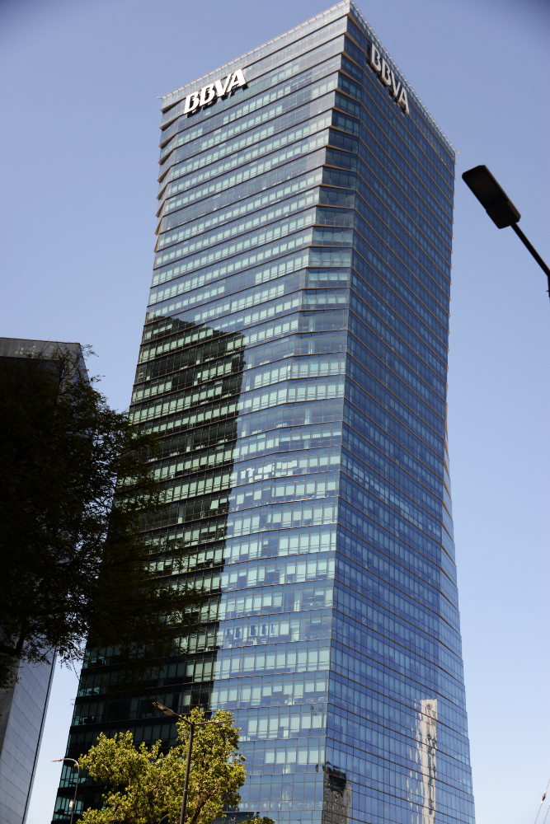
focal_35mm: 44
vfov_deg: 44.5
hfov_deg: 30.5
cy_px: 412
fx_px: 1008
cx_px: 275
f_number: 4.2
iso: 200
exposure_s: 1/1000
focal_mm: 44
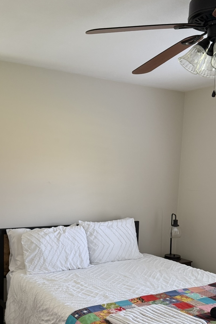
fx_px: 378
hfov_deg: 31.9
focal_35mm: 42
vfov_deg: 45.5
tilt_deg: -7.3
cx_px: 100
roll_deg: -1.6
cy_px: 225
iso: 200
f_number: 1.78
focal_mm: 6.76
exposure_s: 1/63
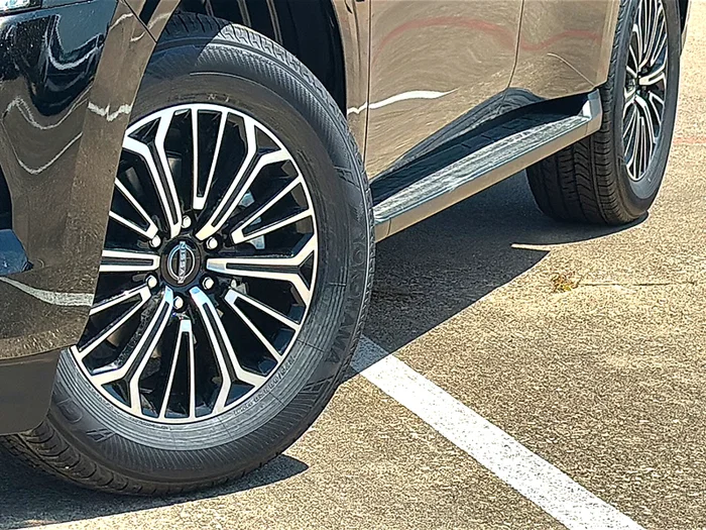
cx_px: 353
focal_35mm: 100
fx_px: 2040
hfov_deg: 19.6
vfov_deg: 14.8
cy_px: 265
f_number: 1.78
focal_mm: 6.86
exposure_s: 1/4049
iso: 80
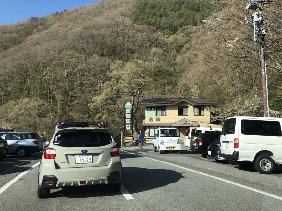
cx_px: 158
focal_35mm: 33
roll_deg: +1.8
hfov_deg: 55.2
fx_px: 269
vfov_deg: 42.9
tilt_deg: +9.4
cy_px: 93
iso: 20
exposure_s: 1/1066
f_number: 1.8
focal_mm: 3.99
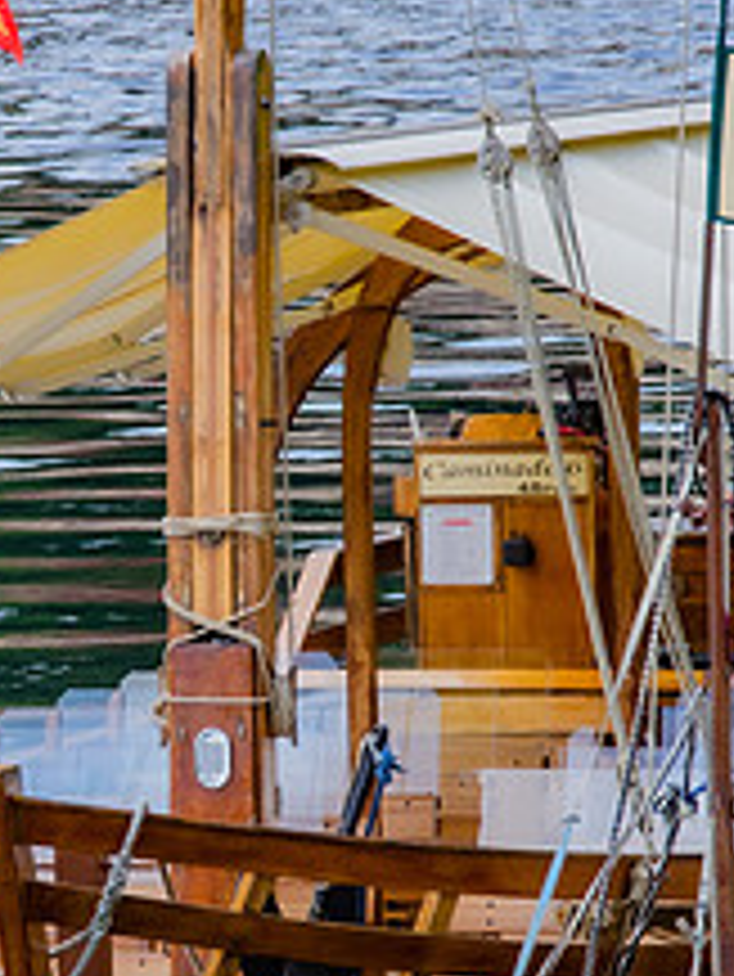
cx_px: 86
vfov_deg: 4.9
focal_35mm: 404
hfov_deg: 3.7
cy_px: 643
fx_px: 11411
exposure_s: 1/640
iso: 500
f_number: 6.3
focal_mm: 105
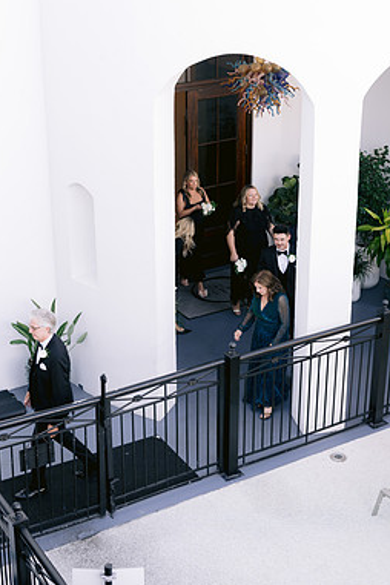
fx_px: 959
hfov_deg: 23.0
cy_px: 250
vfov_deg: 33.9
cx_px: 170
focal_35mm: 59
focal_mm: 50
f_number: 3.2
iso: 160
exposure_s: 1/125
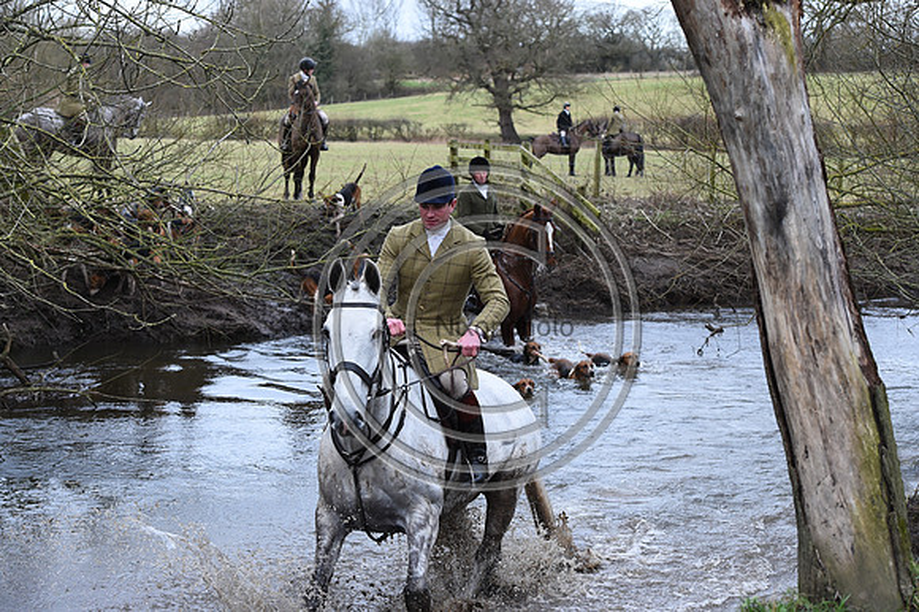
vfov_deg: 19.4
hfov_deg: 28.9
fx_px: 1786
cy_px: 306
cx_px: 460
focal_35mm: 70
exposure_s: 1/1250
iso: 1800
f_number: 5.6
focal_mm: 70
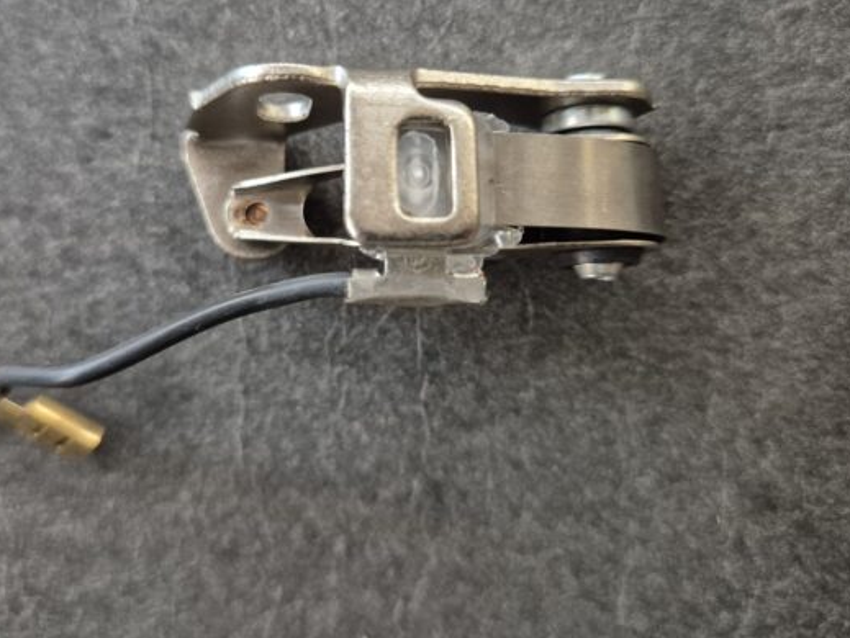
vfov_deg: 45.0
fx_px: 762
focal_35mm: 31
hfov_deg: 58.1
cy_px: 230
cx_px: 372
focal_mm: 5.4
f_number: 1.8
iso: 1600
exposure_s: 1/100
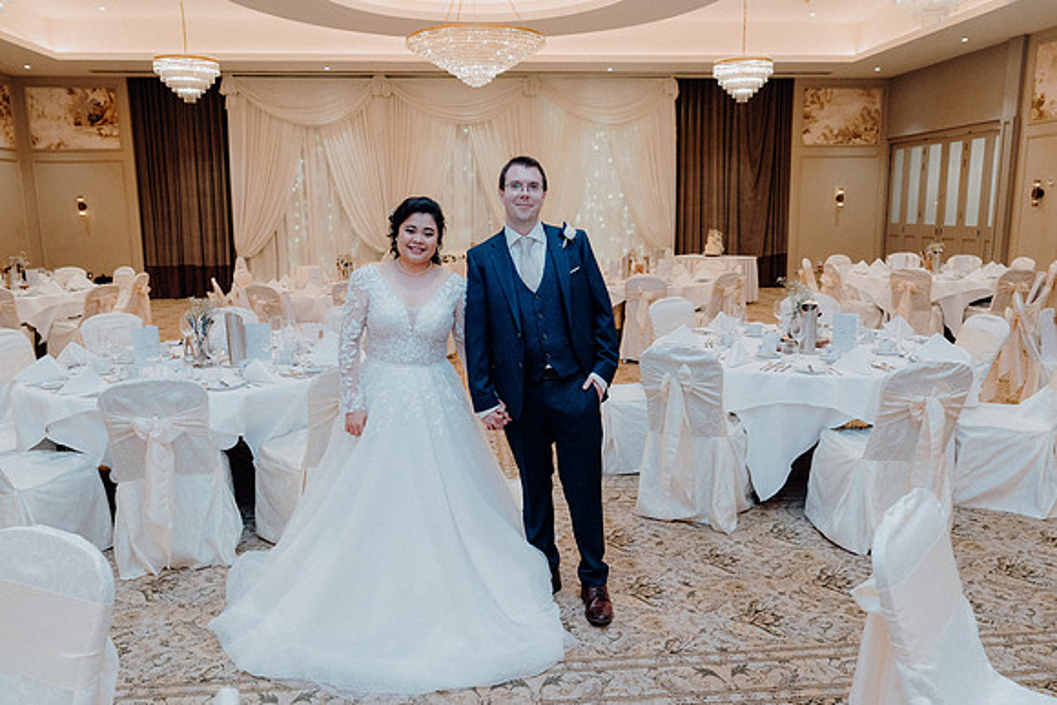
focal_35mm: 27
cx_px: 528
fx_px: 780
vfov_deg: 48.7
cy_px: 352
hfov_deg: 68.2
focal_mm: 25
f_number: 3.5
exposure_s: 1/160
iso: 2000
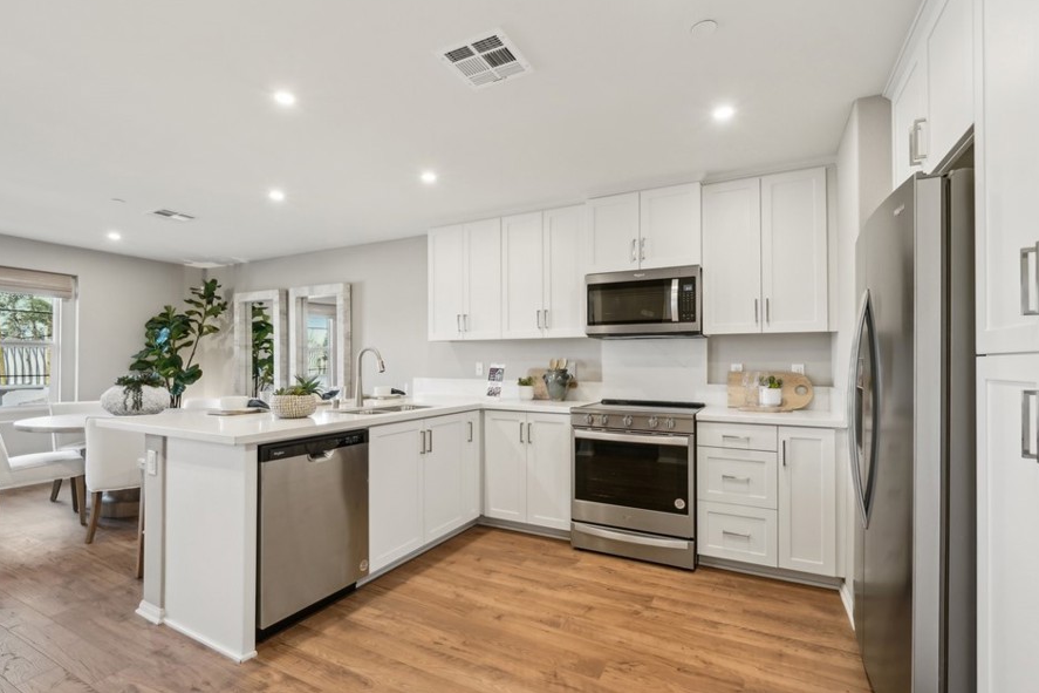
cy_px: 364
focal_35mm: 15
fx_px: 433
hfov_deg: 100.4
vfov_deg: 77.2
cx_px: 521
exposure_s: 1/10
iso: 400
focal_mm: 13
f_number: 9
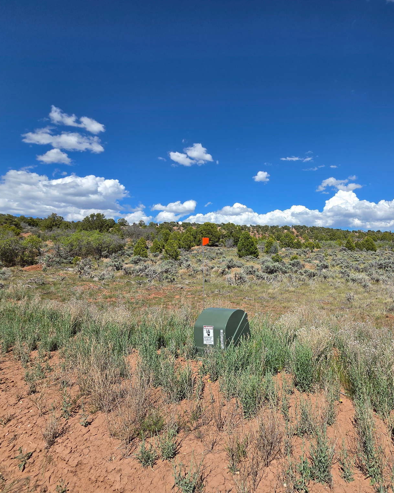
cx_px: 264
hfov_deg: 74.5
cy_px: 246
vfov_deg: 89.6
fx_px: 248
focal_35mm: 17
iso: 100
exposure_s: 1/4032
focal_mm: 2.2
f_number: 2.2
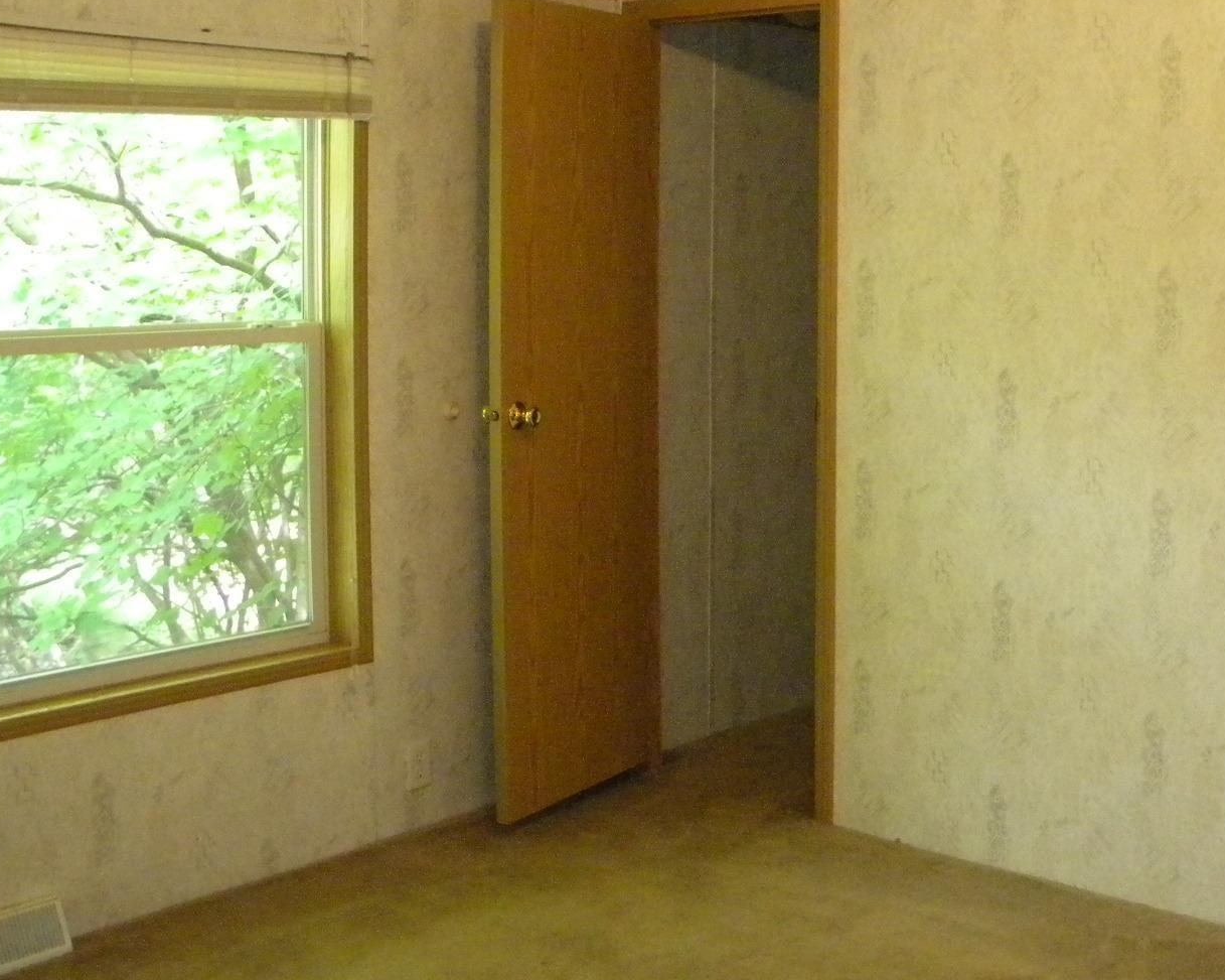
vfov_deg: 32.7
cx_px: 934
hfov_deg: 39.2
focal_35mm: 46
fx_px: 1667
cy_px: 432
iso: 800
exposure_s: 1/35.7
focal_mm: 5
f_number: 3.5
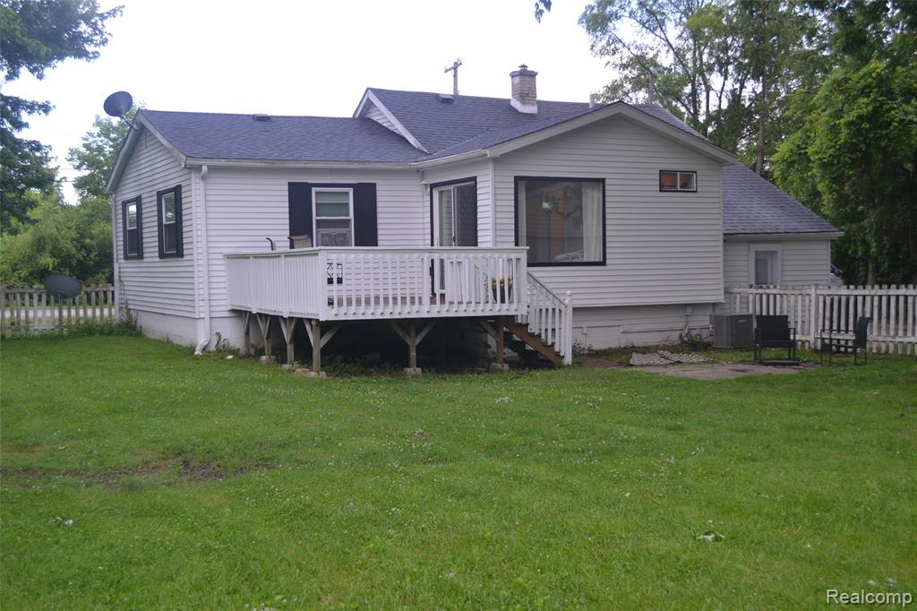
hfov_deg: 45.0
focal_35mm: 44
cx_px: 458
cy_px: 306
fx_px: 1108
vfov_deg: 30.8
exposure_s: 1/125
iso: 280
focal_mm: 29
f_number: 5.6
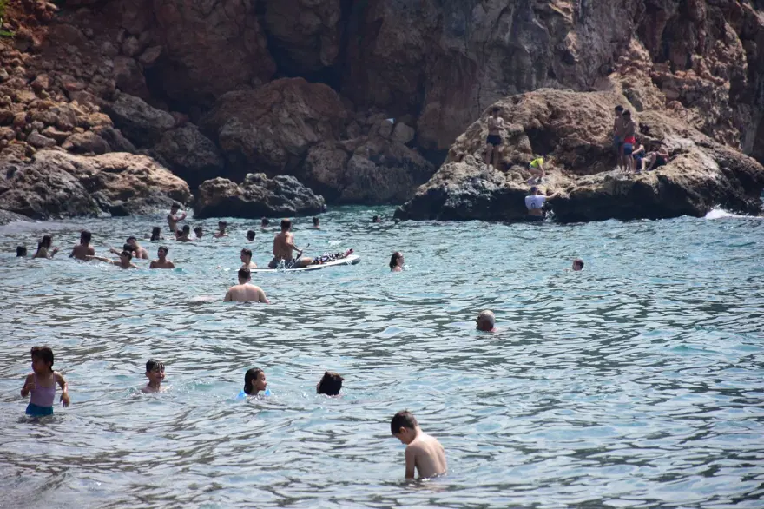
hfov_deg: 9.8
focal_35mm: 210
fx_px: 4455
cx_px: 382
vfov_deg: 6.5
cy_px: 254
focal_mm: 140
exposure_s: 1/1000
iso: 250
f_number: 5.6
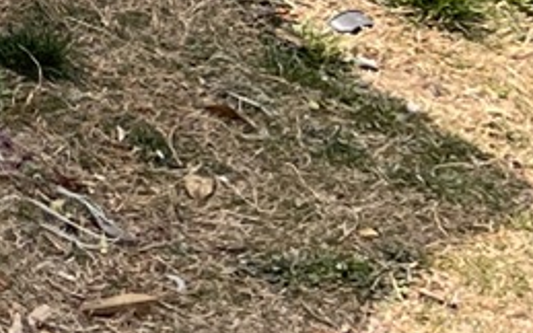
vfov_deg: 5.4
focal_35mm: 213
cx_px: -980
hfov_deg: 8.5
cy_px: -1038
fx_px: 3095
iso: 50
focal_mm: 5.1
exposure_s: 1/1721
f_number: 1.6
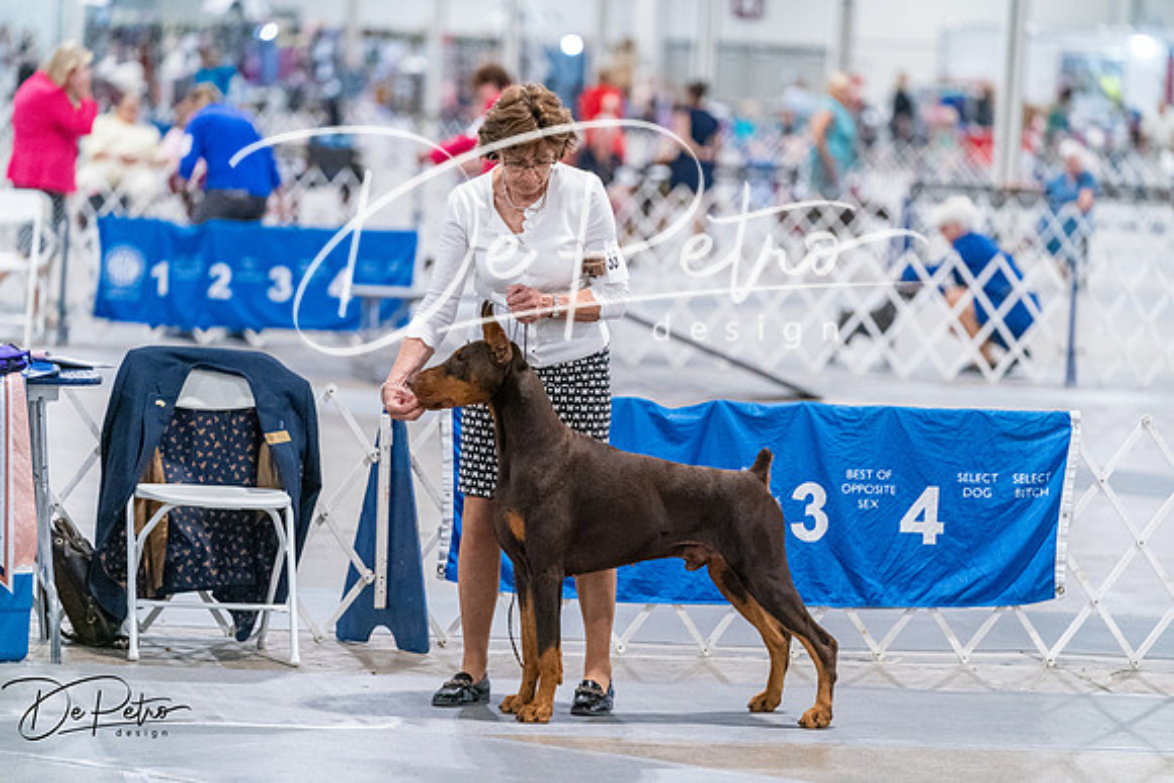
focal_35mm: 170
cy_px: 392
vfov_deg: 8.1
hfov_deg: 12.1
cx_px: 587
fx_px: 5545
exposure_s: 1/320
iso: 6400
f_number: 3.2
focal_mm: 170
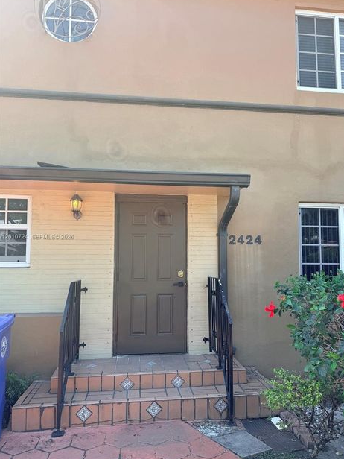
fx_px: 345
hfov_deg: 53.0
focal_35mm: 26
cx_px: 183
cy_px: 237
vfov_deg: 67.3
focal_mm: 6.76
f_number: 1.78
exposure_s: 1/671
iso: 80
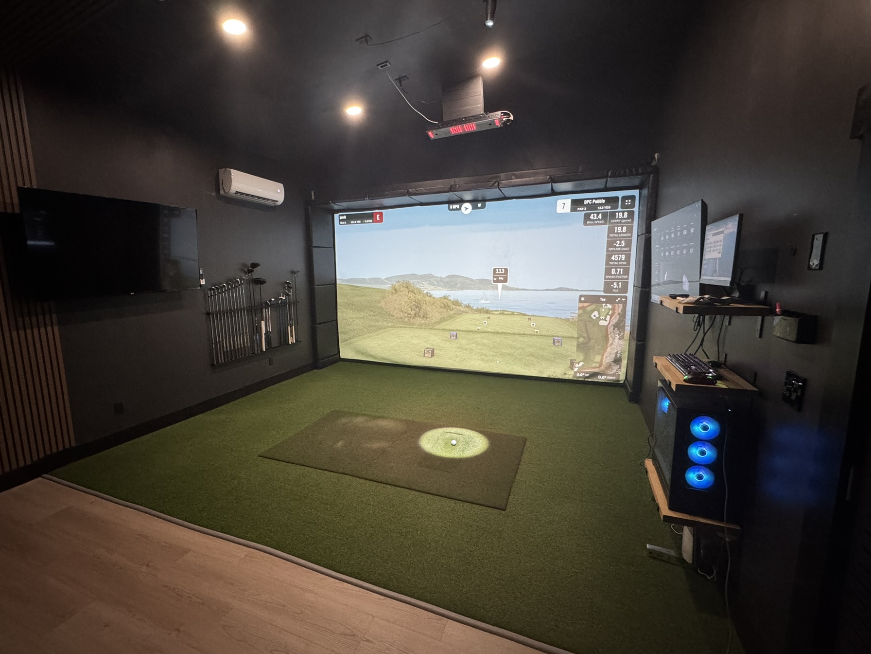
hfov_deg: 94.4
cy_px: 332
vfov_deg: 78.1
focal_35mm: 16
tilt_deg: -9.2
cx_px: 409
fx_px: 403
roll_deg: +0.6
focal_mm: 2.22
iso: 640
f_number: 2.2
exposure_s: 1/60
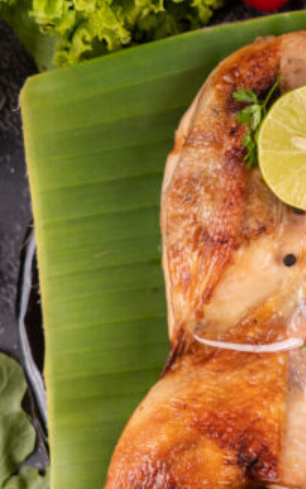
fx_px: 2560
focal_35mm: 192
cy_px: 292
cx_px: 609
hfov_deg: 6.6
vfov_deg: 10.9
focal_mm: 60
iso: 100
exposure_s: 1/100
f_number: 5.6
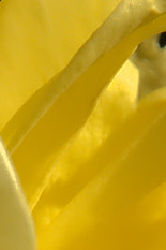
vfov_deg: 0.8
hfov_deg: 0.5
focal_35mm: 2576
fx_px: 17842
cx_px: 57
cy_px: 428
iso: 200
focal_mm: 250
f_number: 13
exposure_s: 1/320
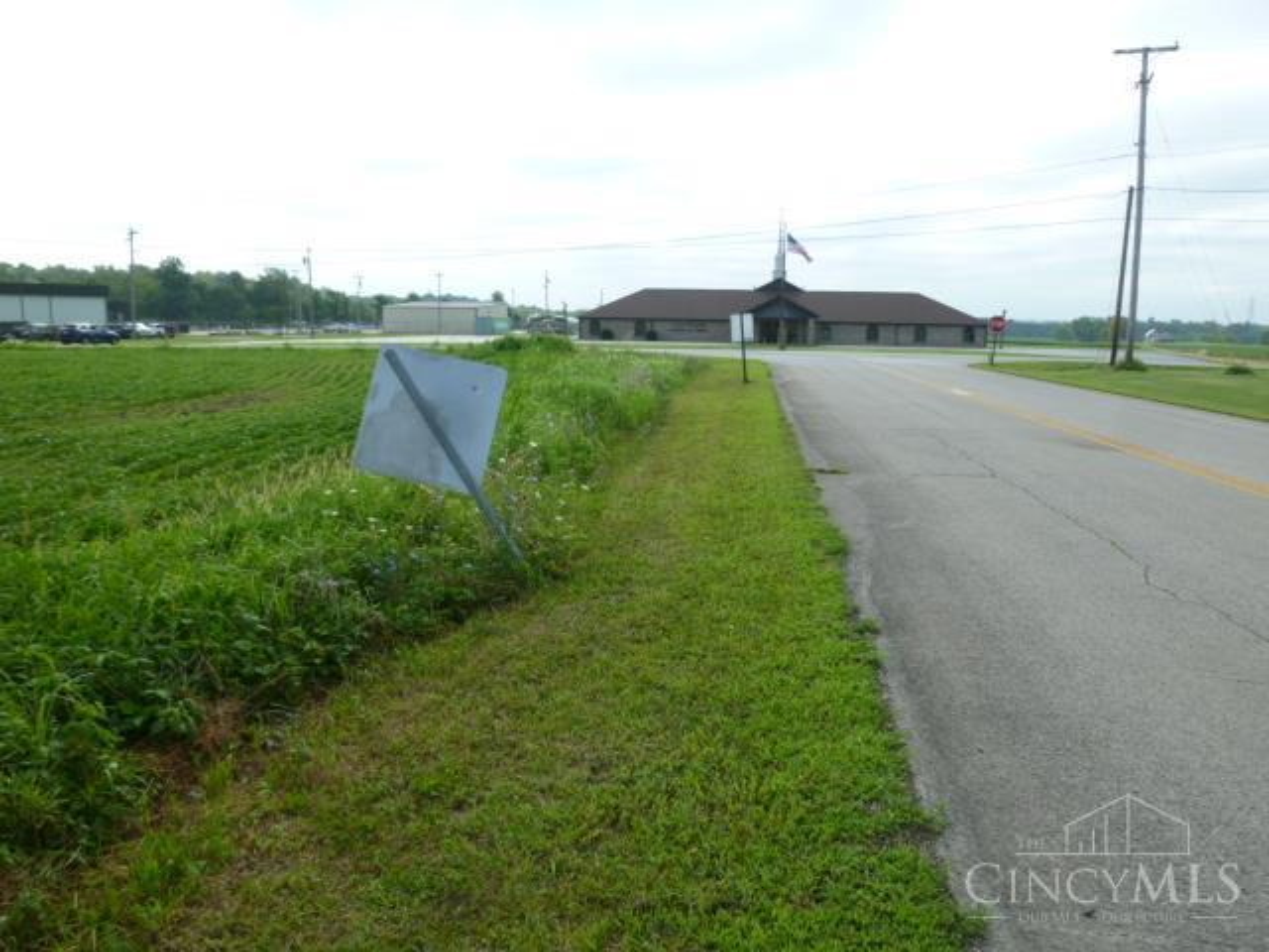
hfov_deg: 69.4
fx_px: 916
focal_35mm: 25
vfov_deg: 54.9
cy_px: 476
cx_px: 634
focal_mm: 4.5
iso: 100
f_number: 3.3
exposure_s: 1/500
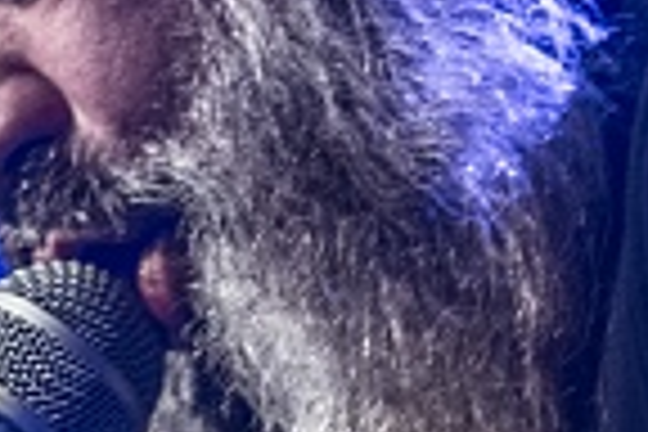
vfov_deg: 1.2
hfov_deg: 1.8
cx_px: 374
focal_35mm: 1165
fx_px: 20959
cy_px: 230
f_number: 2.8
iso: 1250
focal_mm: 155
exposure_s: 1/100
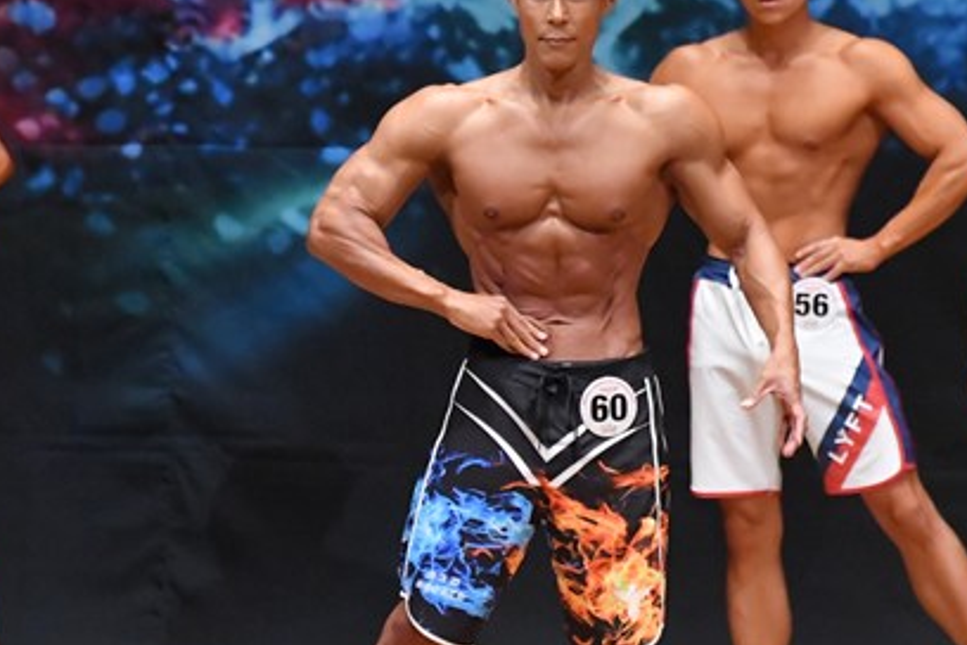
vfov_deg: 2.7
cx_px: 91
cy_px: 448
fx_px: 13779
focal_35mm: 513
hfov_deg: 4.0
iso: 8000
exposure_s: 1/400
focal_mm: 180
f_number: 5.6
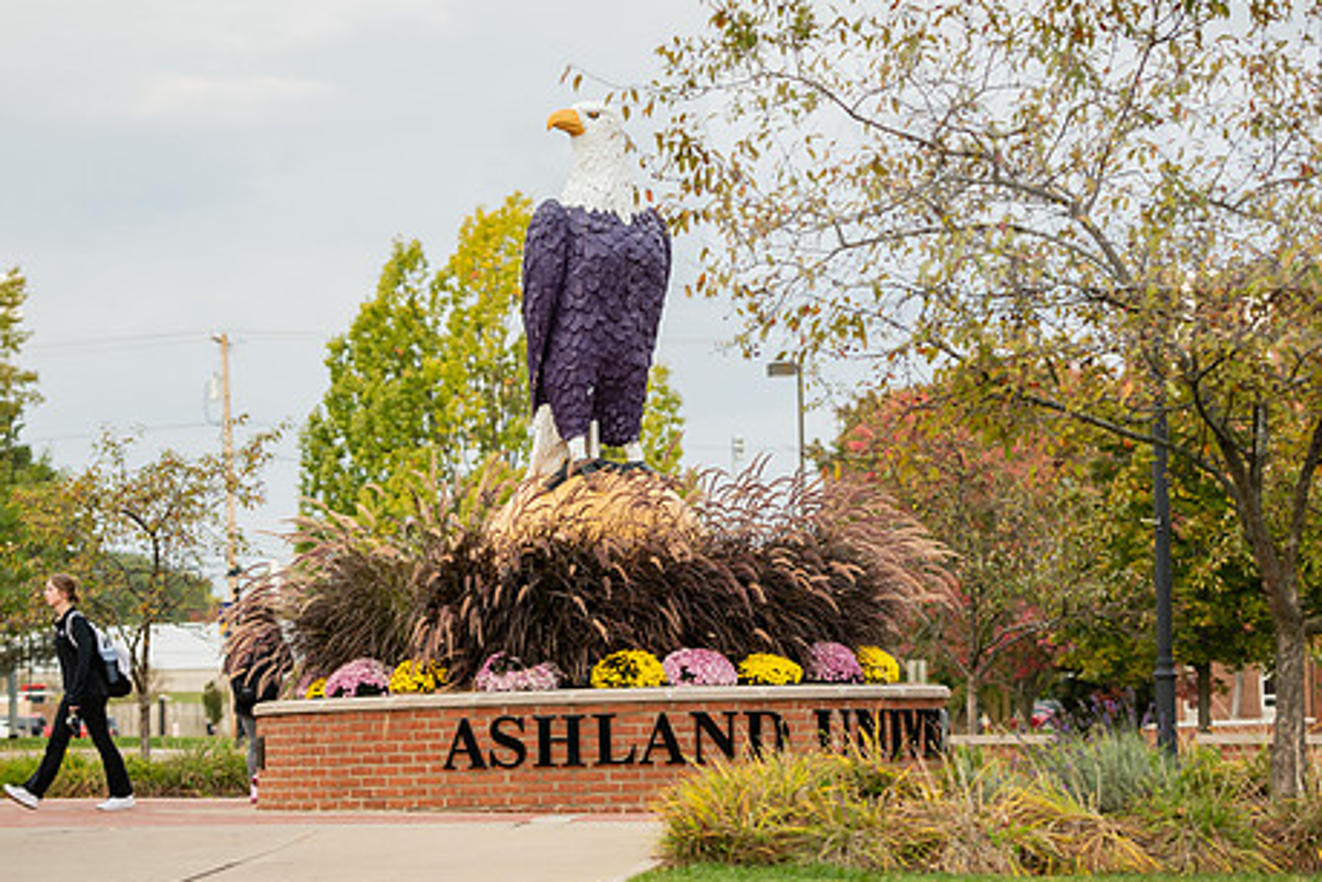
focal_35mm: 120
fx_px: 4406
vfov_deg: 11.4
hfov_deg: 17.1
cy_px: 396
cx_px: 622
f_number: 3.2
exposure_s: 1/400
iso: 250
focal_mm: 95
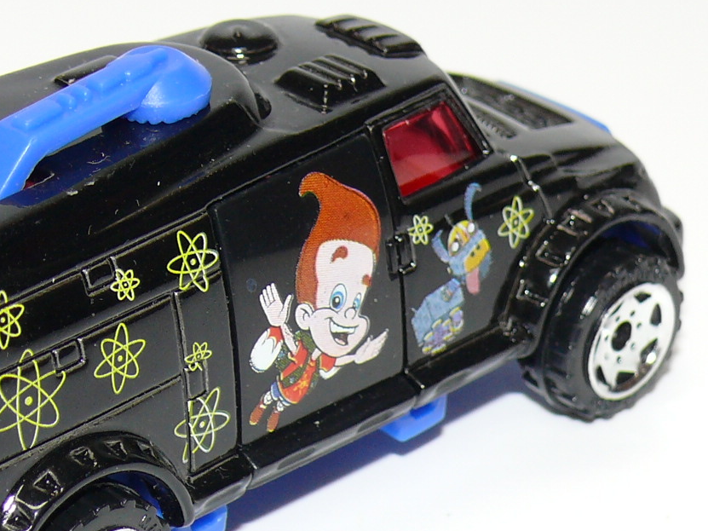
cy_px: 285
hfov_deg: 11.0
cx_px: 204
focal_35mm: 179
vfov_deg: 8.3
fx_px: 3661
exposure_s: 1/30
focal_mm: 12.8
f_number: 4
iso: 100
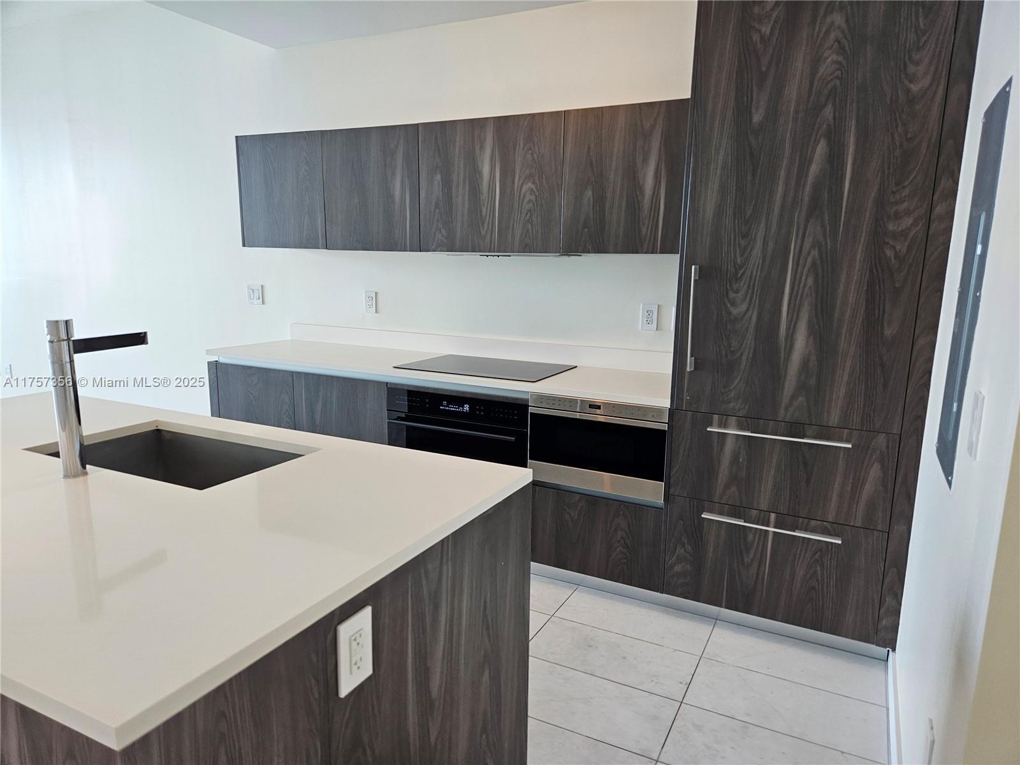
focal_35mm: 23
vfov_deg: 58.9
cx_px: 510
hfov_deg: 73.9
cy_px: 382
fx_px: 678
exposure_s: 1/120
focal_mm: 5.4
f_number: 1.8
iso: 125
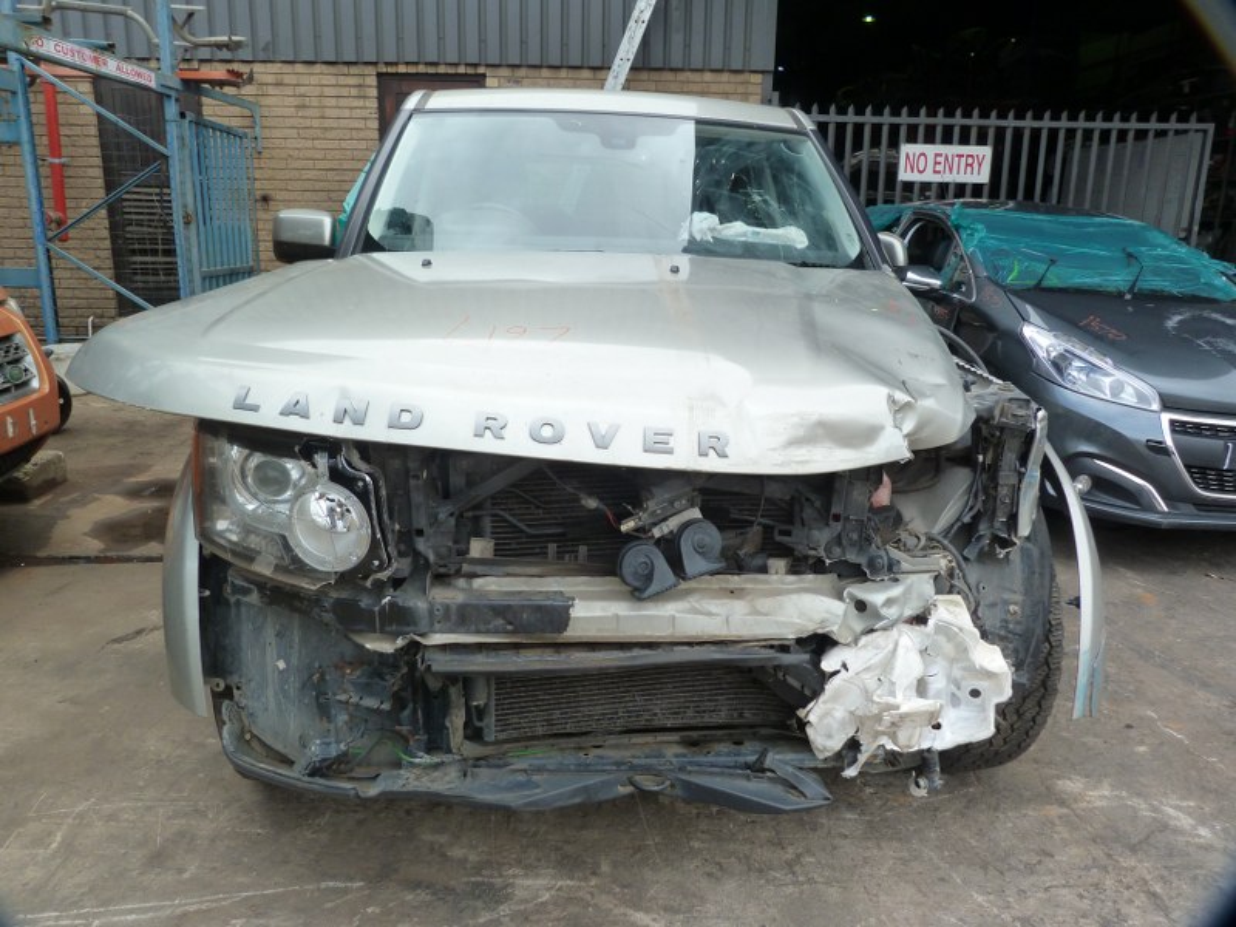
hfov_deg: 69.4
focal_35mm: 25
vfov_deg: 54.9
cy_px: 464
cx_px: 618
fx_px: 893
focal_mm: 4.5
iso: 125
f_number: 4
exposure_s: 1/160
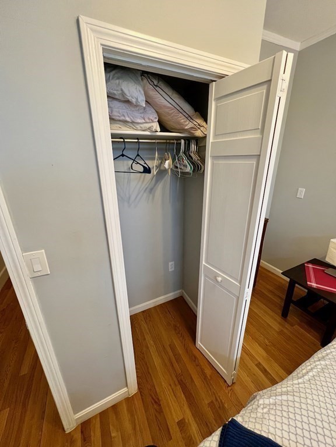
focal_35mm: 13
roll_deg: +1.1
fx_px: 168
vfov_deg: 106.2
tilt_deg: -18.6
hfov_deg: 89.9
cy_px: 224
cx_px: 168
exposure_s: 1/60
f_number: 1.8
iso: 200
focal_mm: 1.57
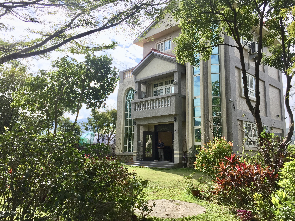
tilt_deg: +8.5
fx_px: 247
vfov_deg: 48.2
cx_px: 148
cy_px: 110
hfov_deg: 61.7
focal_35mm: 29
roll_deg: -2.6
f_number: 2.2
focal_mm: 4.15
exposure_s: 1/1364
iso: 32
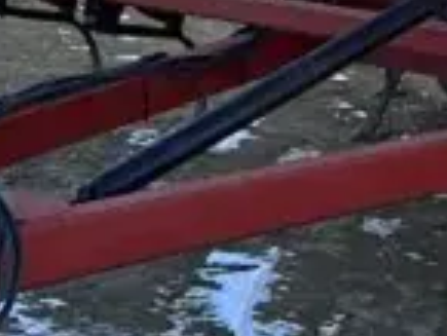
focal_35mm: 159
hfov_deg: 12.4
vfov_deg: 9.2
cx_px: 327
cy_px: -105
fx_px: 2055
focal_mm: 6.86
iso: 80
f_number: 1.78
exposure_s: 1/1812
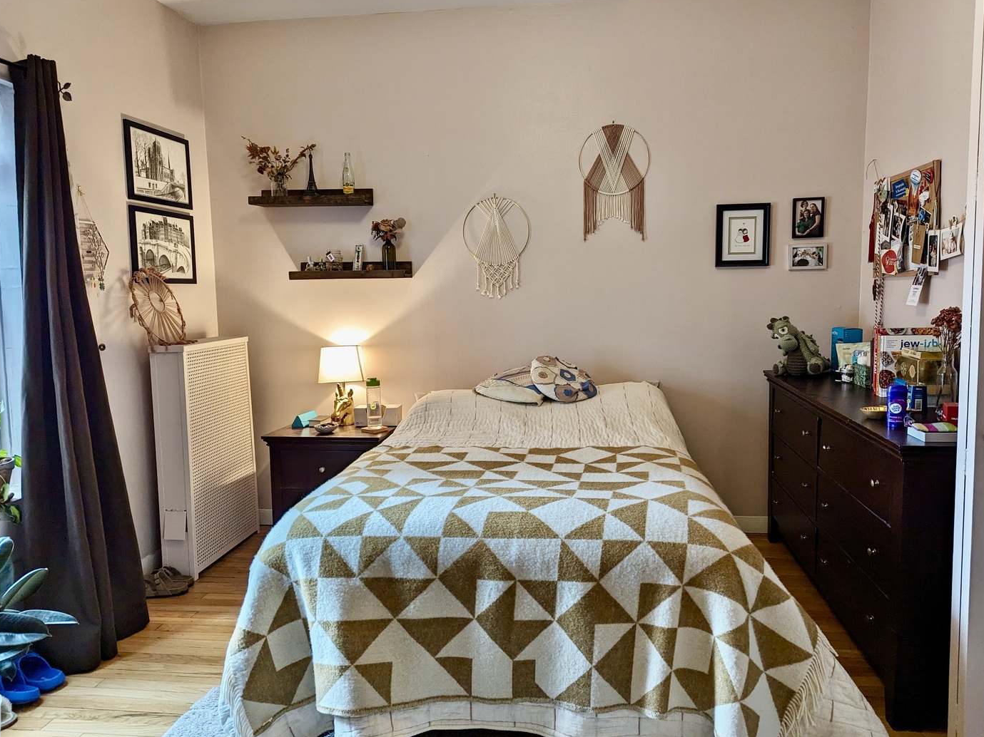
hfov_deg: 69.4
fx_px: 711
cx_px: 501
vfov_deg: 54.9
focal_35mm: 25
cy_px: 354
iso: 109
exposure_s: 1/30
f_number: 1.85
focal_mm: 6.81
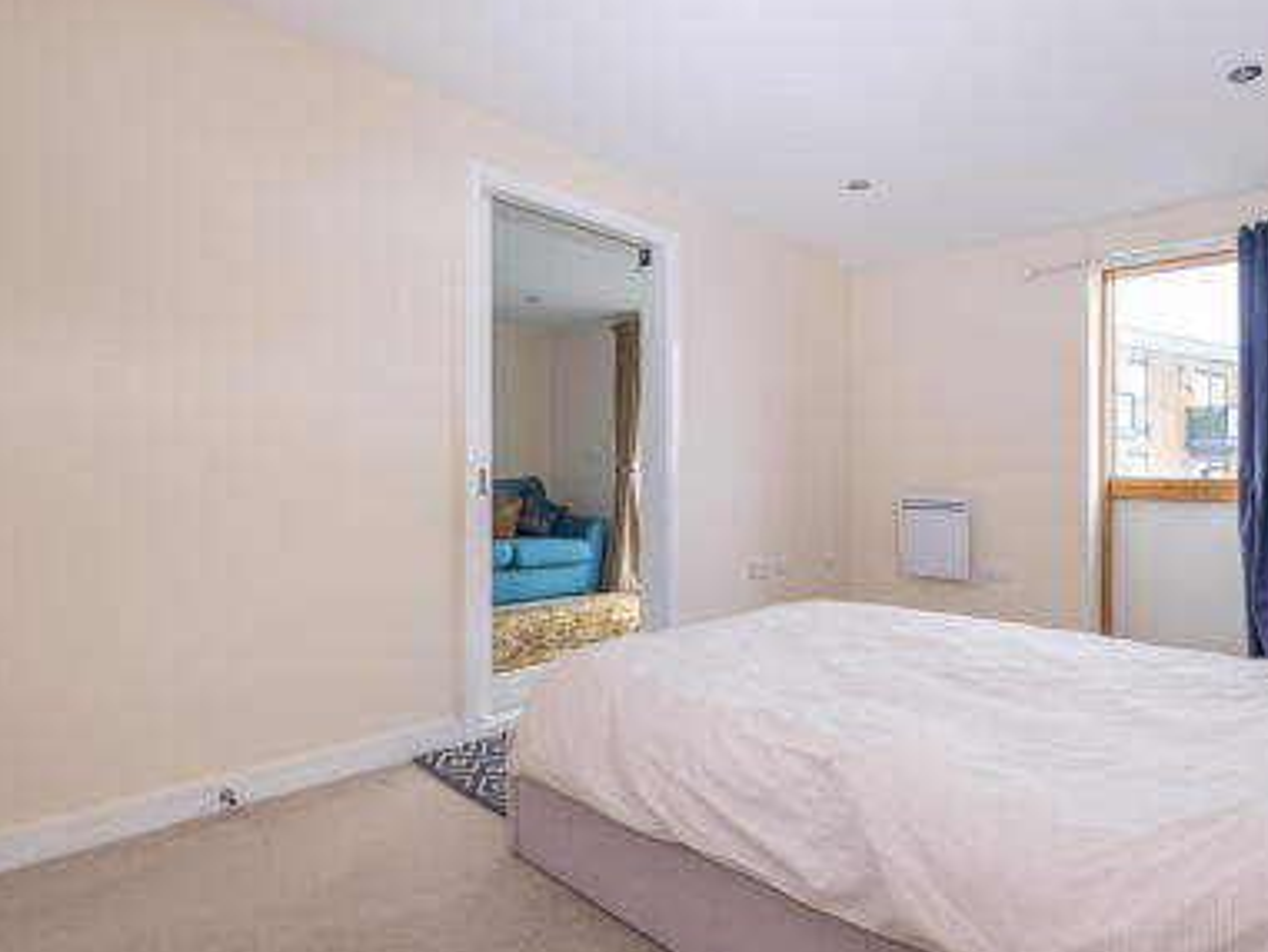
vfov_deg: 71.6
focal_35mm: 18
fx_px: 660
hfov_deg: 87.2
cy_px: 494
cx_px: 726
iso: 400
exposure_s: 1/40
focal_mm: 10
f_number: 5.6
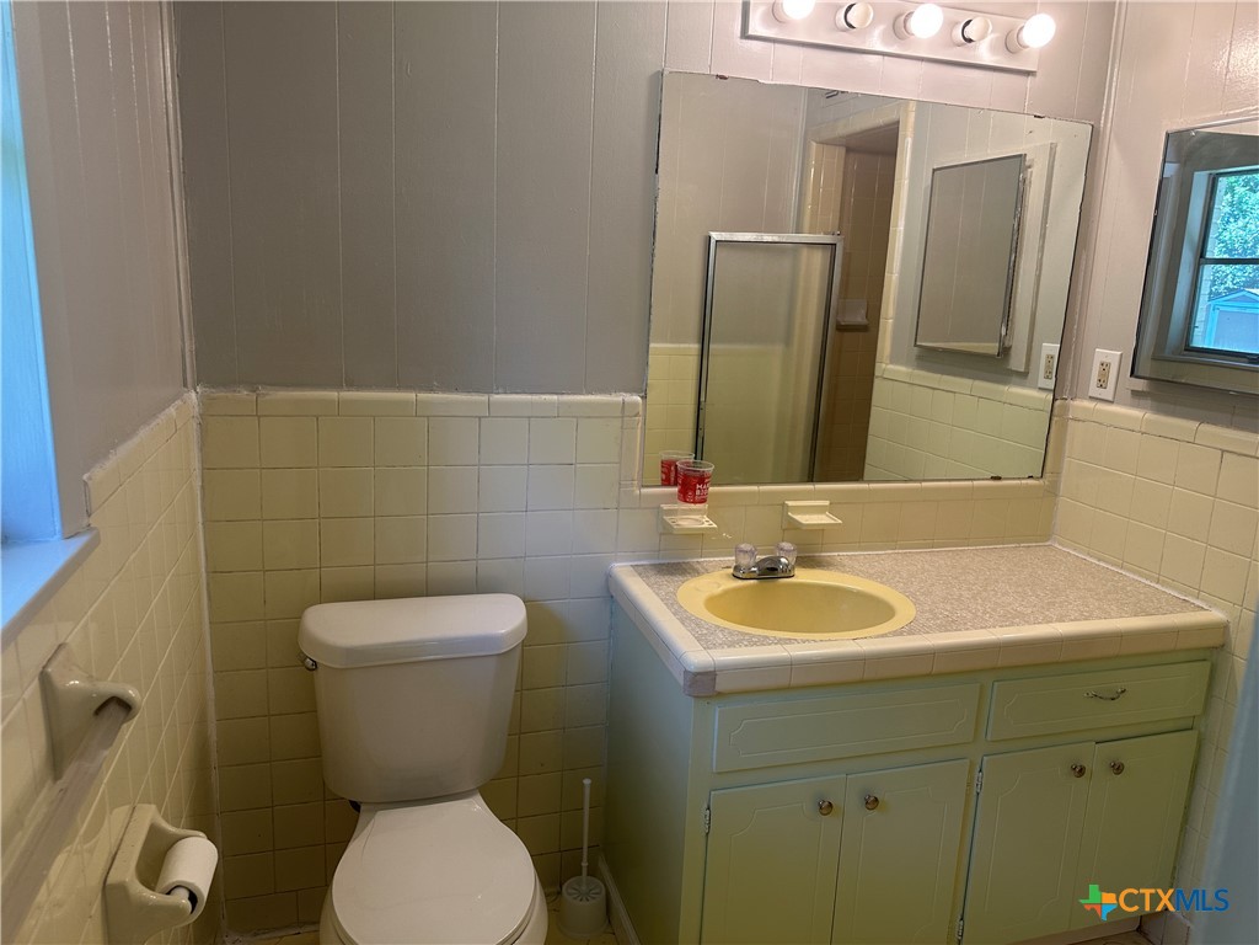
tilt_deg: -12.3
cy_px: 472
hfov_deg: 71.6
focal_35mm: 24
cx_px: 630
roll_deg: -1.7
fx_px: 873
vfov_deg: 56.8
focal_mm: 6.86
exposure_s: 1/120
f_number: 1.78
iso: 100
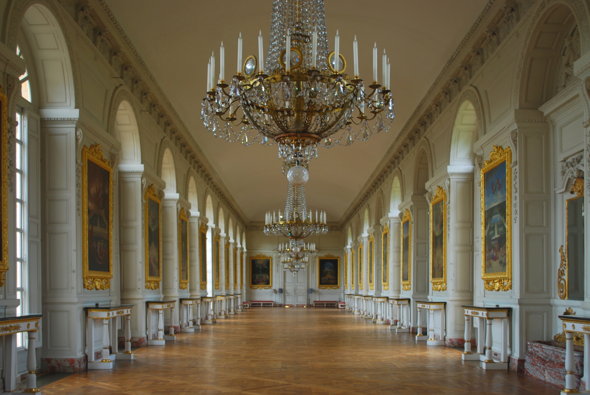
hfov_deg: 49.5
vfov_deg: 34.3
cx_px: 295
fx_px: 640
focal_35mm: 39
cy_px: 198
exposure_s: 1/8
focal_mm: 26
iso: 100
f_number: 4.2
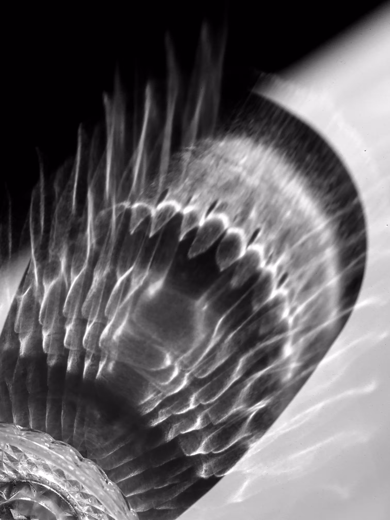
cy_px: 260
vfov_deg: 67.3
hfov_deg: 53.1
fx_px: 391
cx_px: 195
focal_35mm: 26
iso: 25
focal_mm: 4.25
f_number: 1.8
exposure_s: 1/991
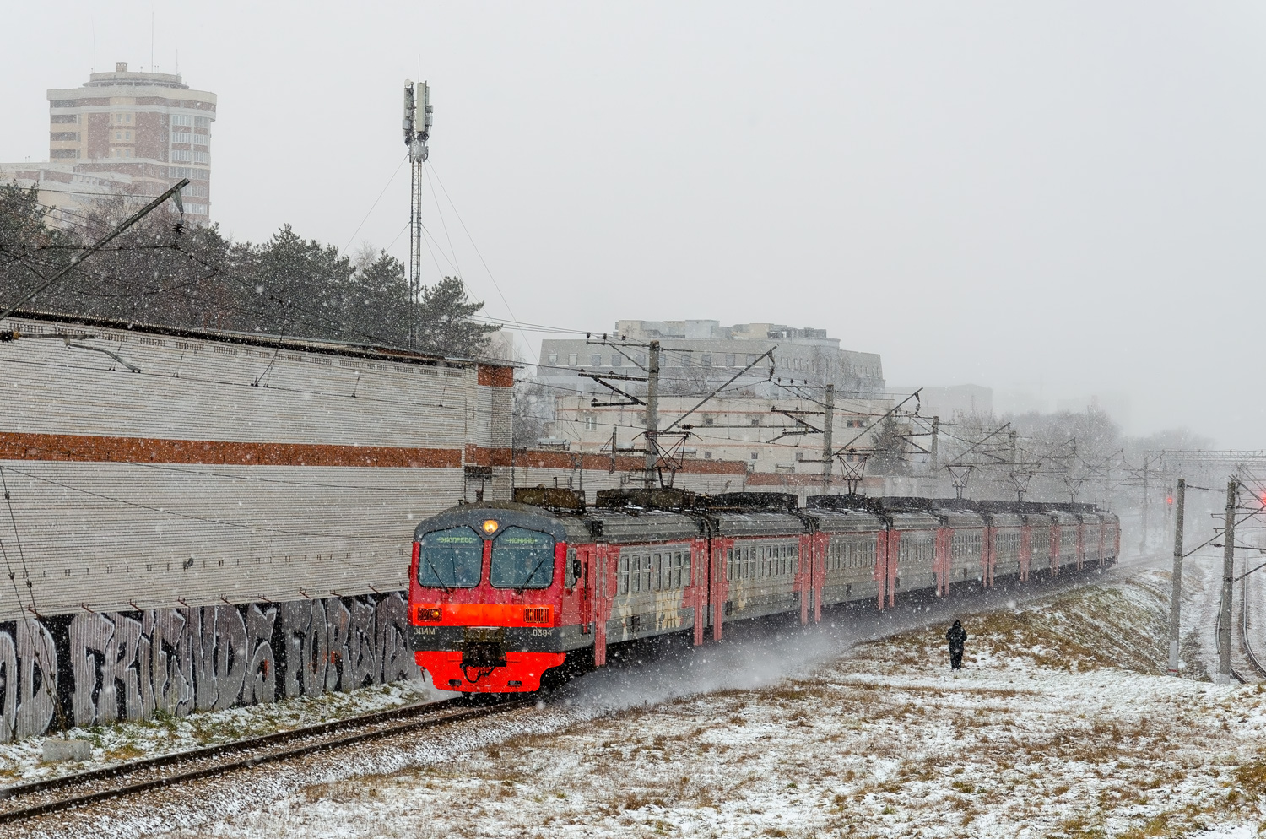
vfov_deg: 13.0
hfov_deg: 19.5
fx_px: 3685
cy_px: 420
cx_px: 633
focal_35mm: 105
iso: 320
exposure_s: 1/320
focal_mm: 70
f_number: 5.3
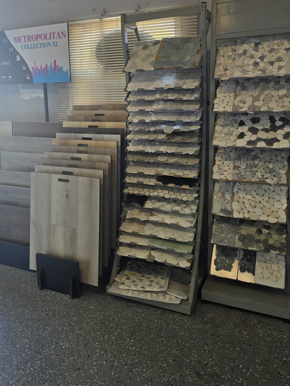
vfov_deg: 56.2
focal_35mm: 32
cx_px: 99
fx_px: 357
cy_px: 149
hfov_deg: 43.6
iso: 50
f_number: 1.7
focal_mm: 6.3
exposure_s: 1/120
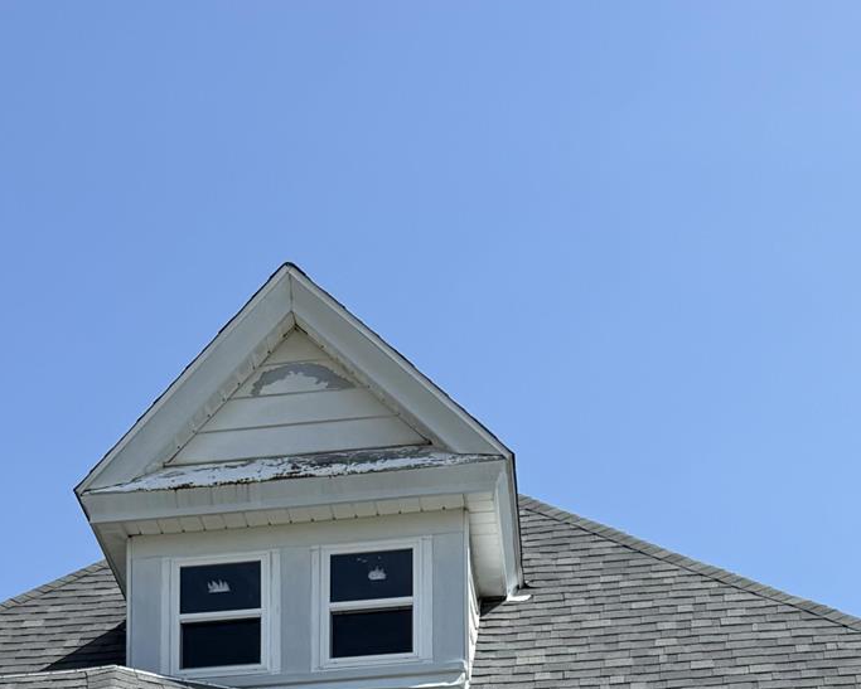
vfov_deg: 15.6
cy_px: 1360
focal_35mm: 79
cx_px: 298
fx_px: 2014
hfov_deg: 24.0
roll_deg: +0.5
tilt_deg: +6.5
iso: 80
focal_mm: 6.76
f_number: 1.78
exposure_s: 1/3759
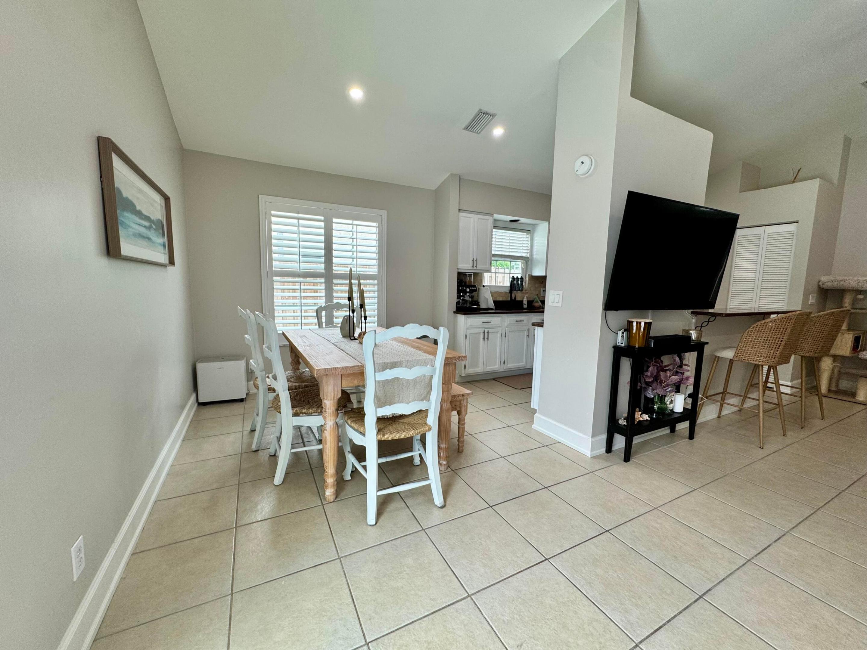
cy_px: 325
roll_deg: -1.2
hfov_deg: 102.1
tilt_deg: -7.1
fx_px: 351
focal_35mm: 14
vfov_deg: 85.7
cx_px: 434
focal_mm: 2.22
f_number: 2.2
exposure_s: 1/120
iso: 80
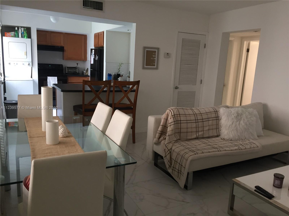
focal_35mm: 29
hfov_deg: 61.7
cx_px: 144
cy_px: 108
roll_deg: -3.2
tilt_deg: -10.1
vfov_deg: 48.2
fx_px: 242
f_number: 2.2
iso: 80
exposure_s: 1/30
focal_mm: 4.15
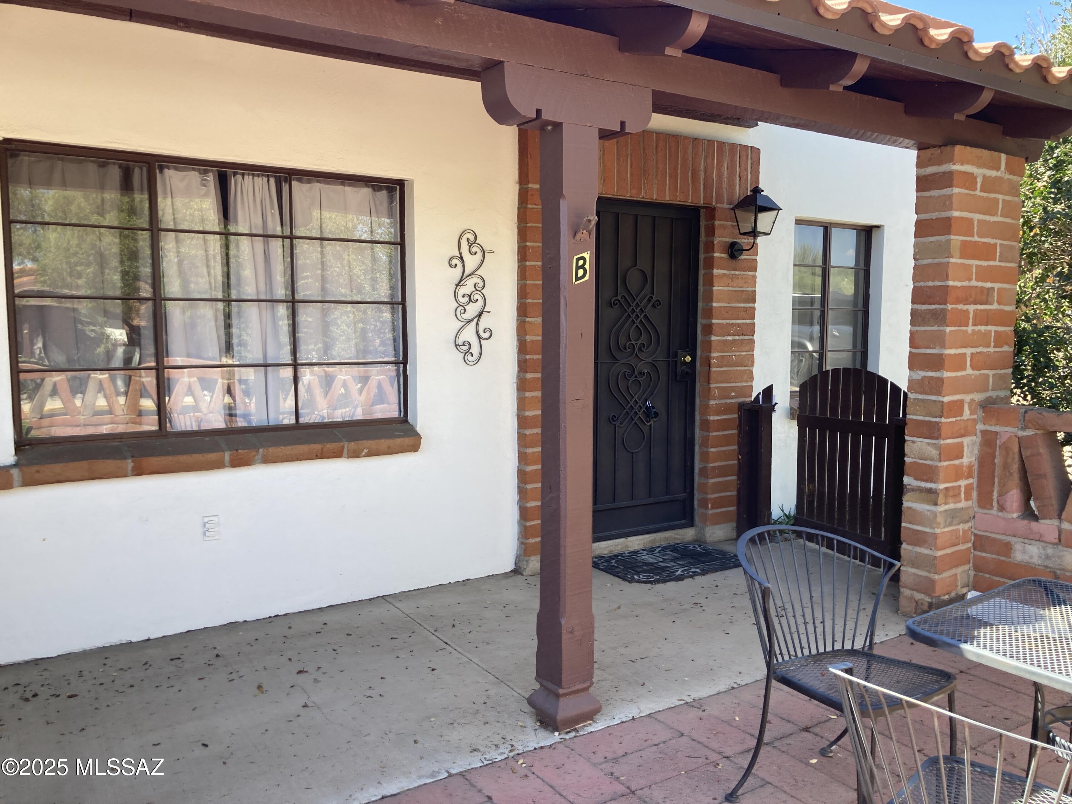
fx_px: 867
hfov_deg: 63.4
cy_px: 402
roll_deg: -2.0
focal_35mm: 28
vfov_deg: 49.7
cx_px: 536
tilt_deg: -5.0
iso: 20
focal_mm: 3.99
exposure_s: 1/171
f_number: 1.8
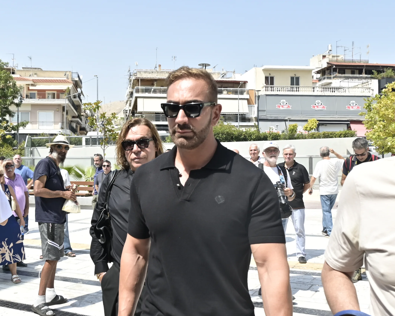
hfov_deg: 44.6
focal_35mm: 41
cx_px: 167
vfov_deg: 36.5
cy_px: 159
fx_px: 479
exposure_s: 1/400
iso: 250
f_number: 8
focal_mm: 24
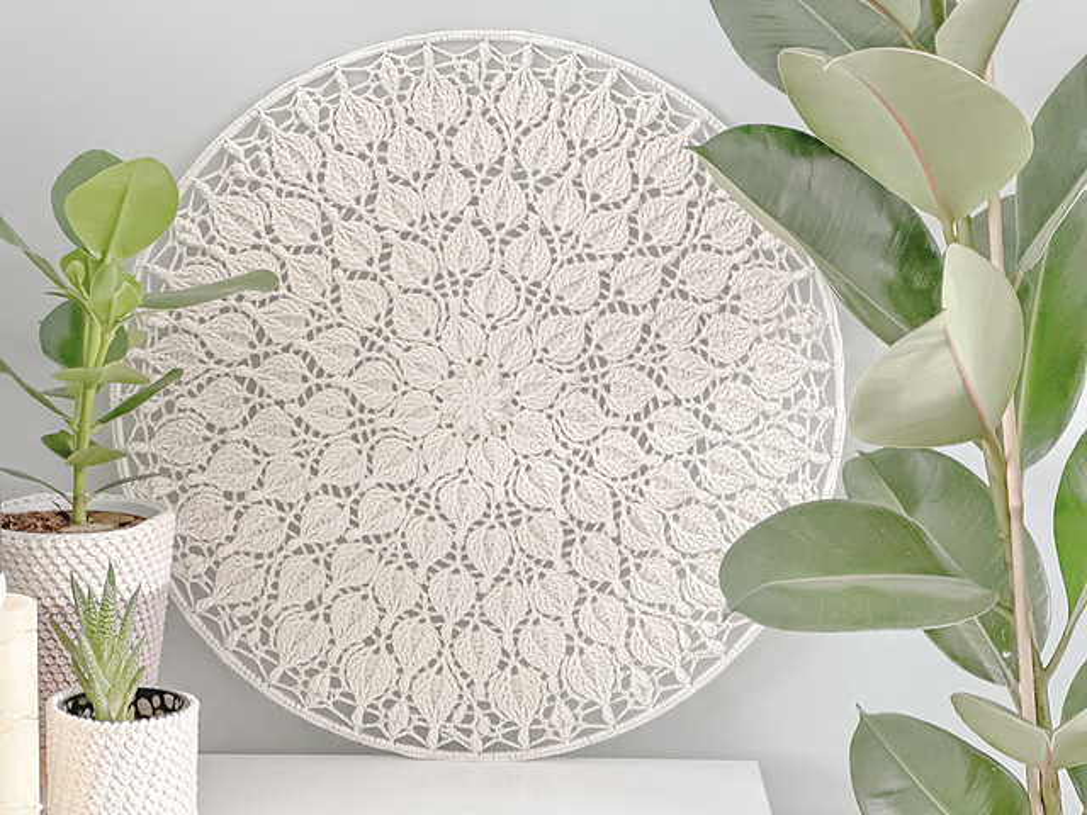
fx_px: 2418
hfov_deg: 25.3
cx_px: 544
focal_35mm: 77
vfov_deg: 19.1
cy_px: 408
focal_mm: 9
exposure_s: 1/30
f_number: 2.8
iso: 400
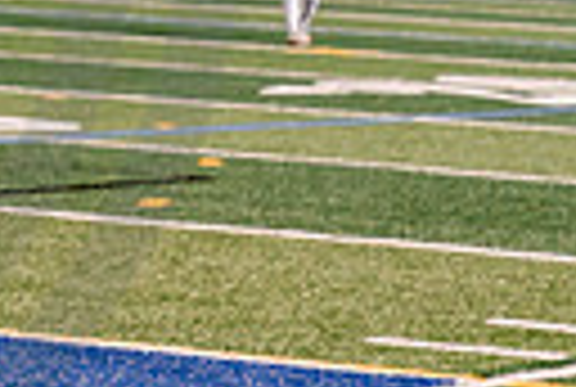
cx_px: -549
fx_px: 5068
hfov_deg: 6.3
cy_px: -137
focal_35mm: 316
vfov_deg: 4.4
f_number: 3.2
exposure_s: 1/320
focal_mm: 70
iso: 2500
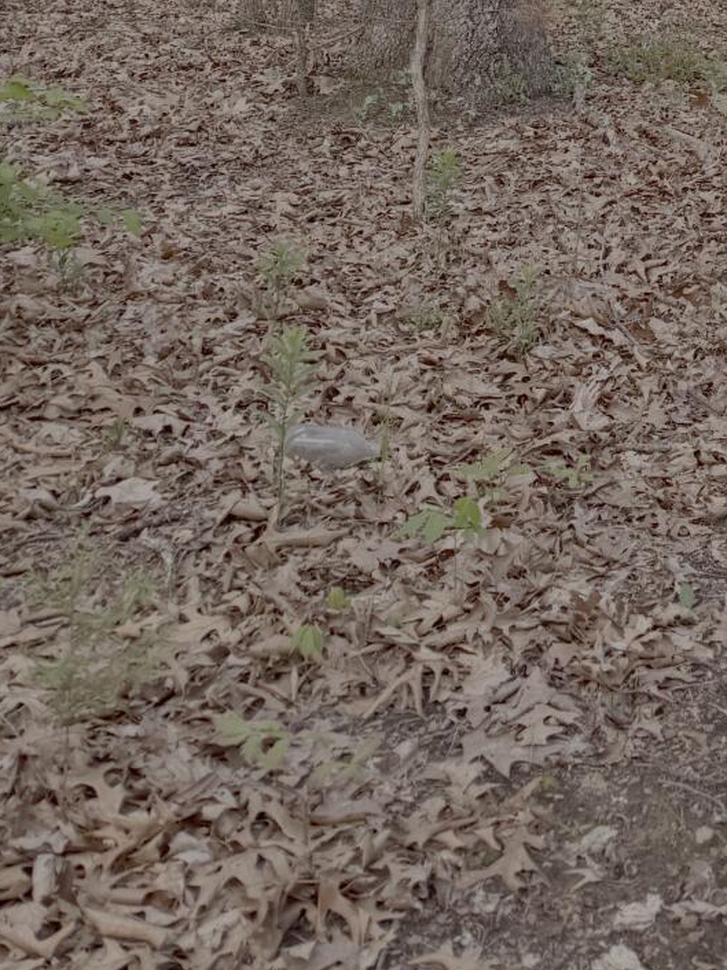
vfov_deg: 24.6
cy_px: -320
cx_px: 913
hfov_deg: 20.0
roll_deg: -2.2
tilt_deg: +6.0
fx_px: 1905
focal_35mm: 68
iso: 80
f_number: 1.78
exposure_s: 1/294
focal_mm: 6.76
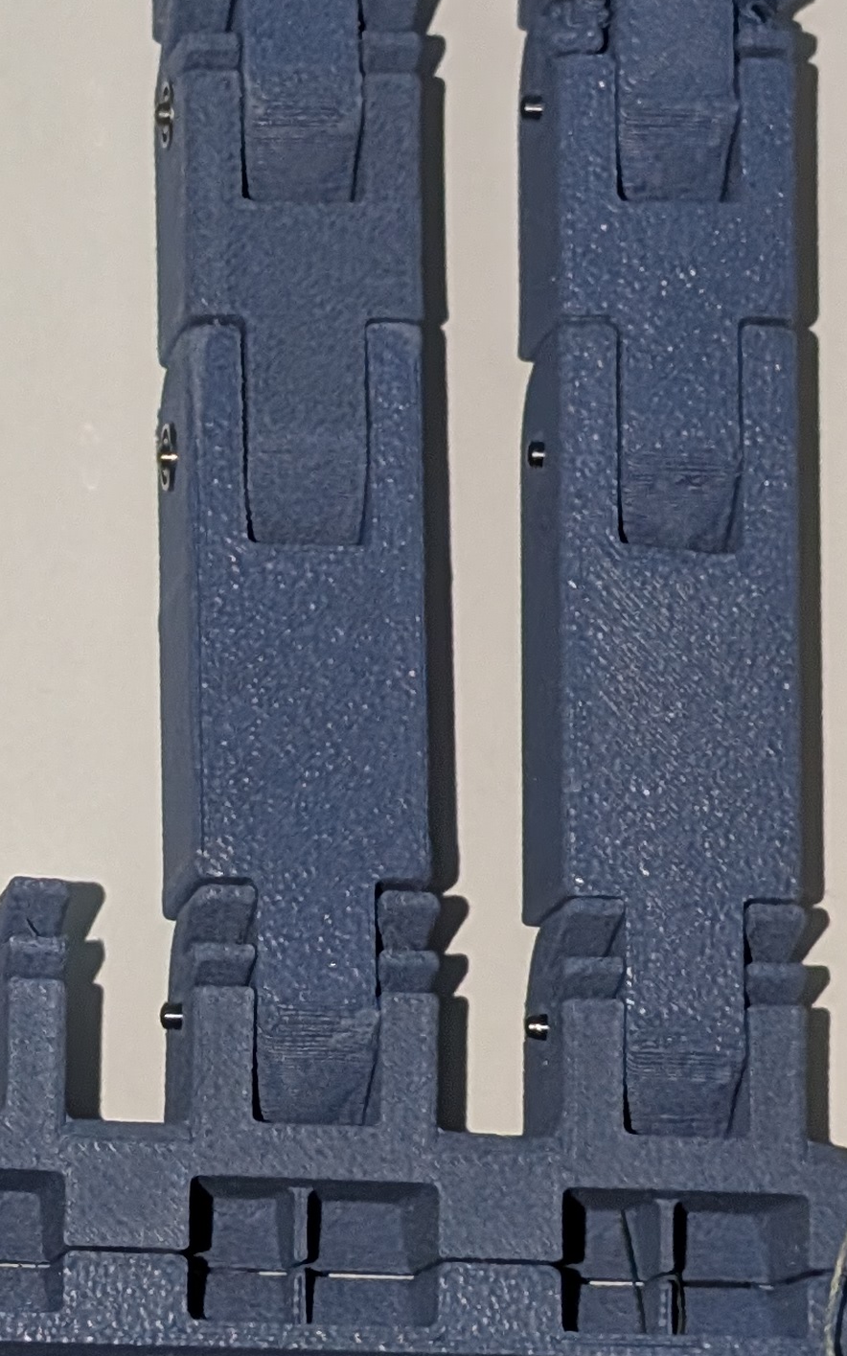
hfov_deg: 8.7
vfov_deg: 13.9
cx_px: 46
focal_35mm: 150
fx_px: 5542
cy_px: 936
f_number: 1.68
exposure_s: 1/320
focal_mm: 6.9
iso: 1014
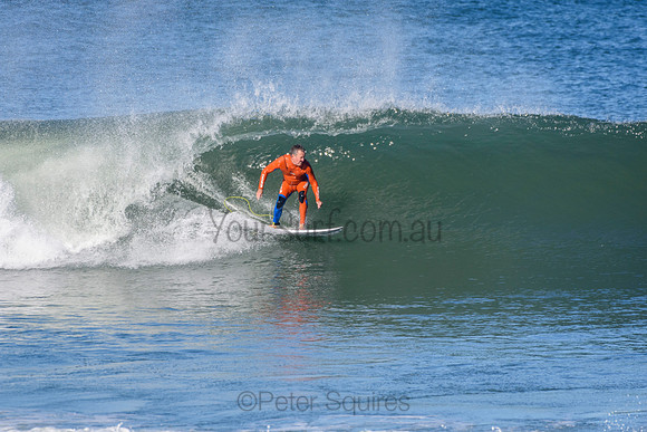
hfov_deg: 2.7
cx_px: 324
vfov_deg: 1.8
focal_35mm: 750
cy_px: 216
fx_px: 13482
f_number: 5.6
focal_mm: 500
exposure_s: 1/2000
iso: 400
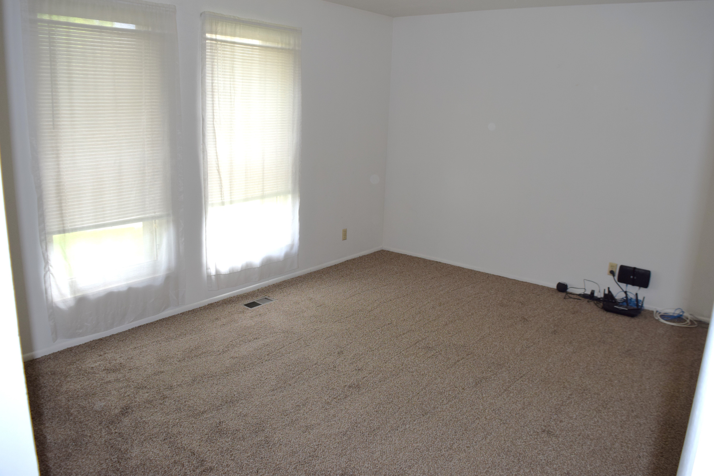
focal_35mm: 27
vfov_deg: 47.9
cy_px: 238
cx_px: 357
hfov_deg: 67.4
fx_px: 535
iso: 500
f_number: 5.6
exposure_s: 1/125
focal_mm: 18
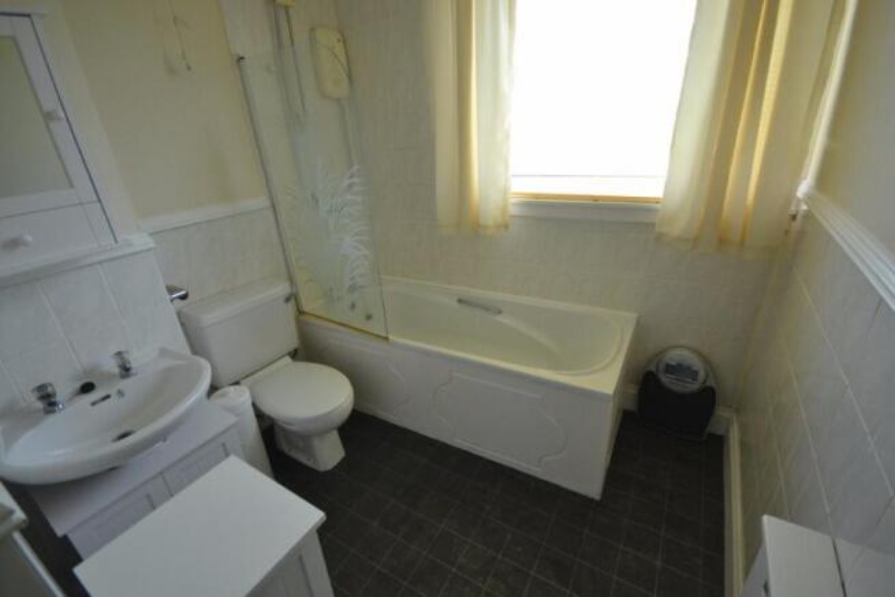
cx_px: 448
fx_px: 373
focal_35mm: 15
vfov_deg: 77.4
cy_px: 298
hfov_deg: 100.4
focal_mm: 10
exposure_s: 1/60
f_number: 4
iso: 900
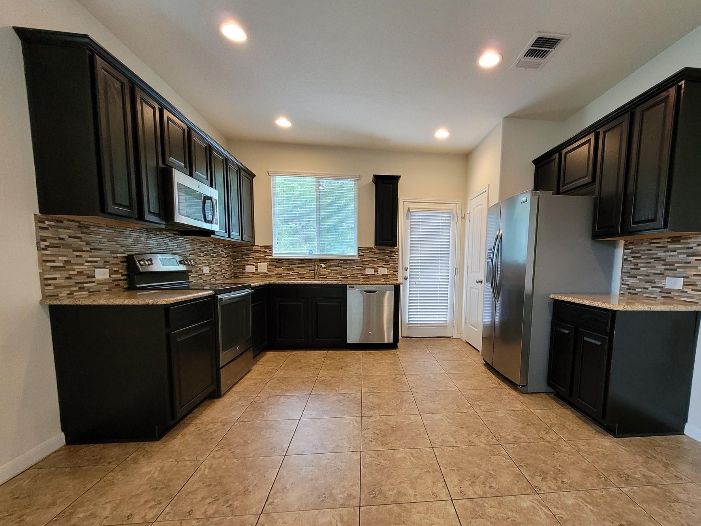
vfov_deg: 81.4
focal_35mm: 15
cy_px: 295
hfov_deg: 97.6
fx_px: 304
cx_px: 398
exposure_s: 1/59
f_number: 2.2
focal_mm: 1.74
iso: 320
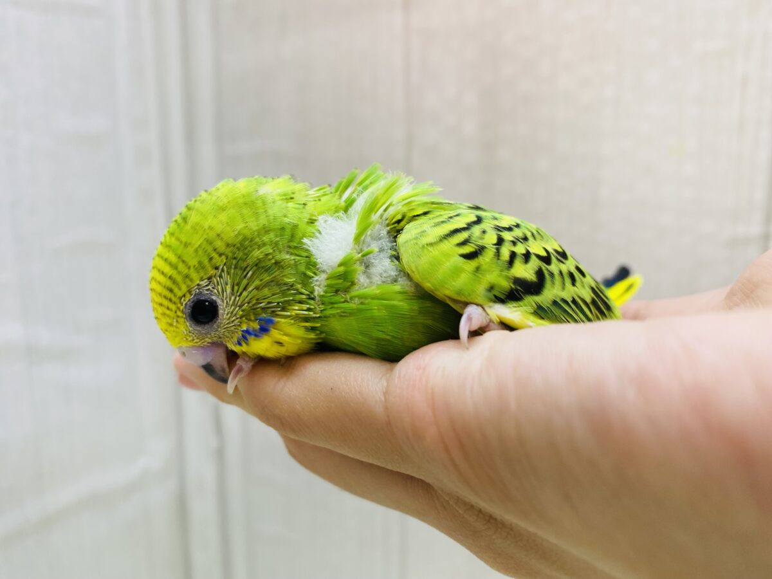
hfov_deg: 69.4
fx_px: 558
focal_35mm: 25
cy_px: 290
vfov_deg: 54.9
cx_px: 386
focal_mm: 4.25
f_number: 1.8
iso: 80
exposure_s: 1/100
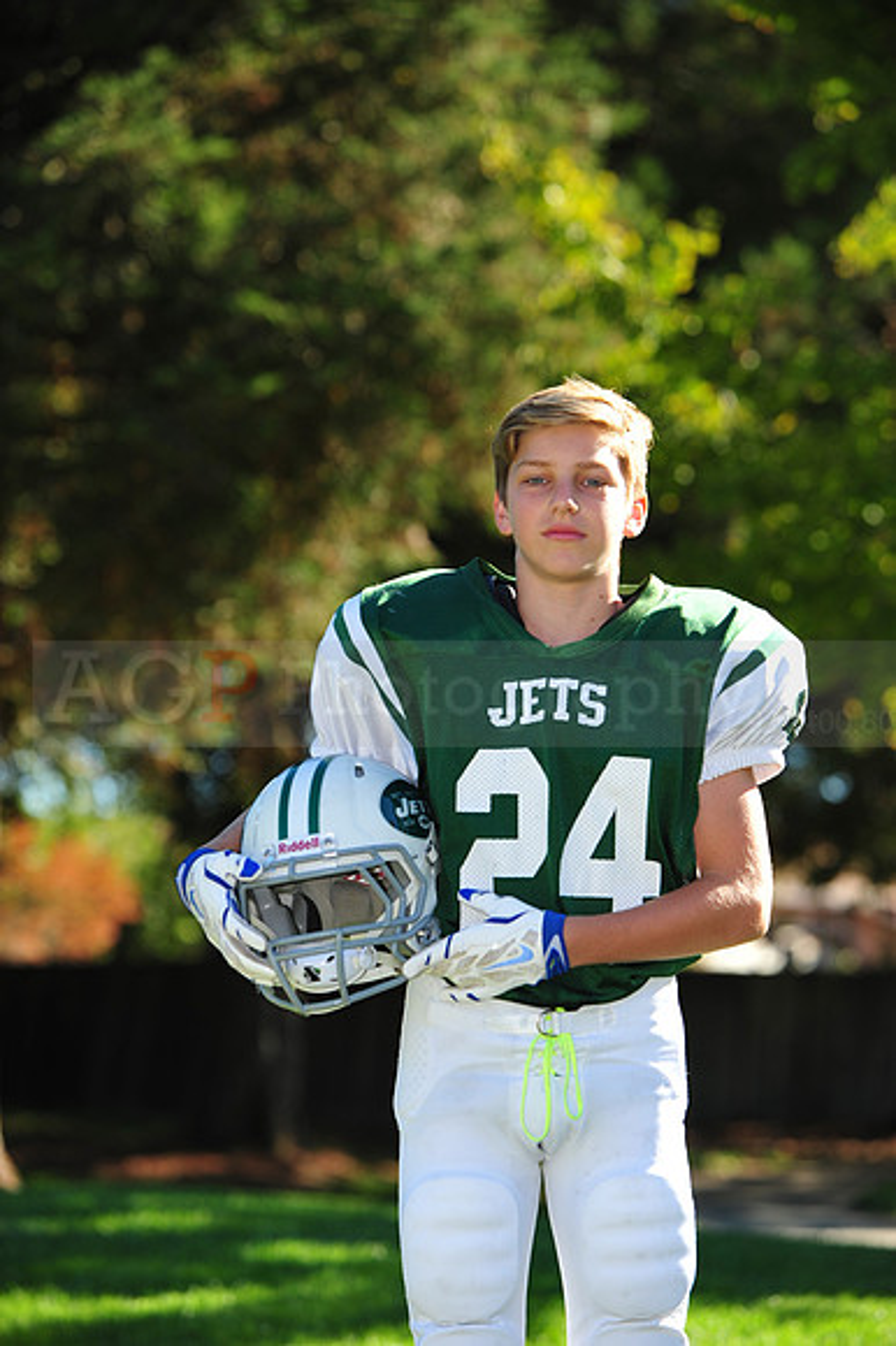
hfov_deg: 10.5
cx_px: 448
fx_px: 4859
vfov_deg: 15.8
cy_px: 673
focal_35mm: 130
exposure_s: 1/1000
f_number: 4.5
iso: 400
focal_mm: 130
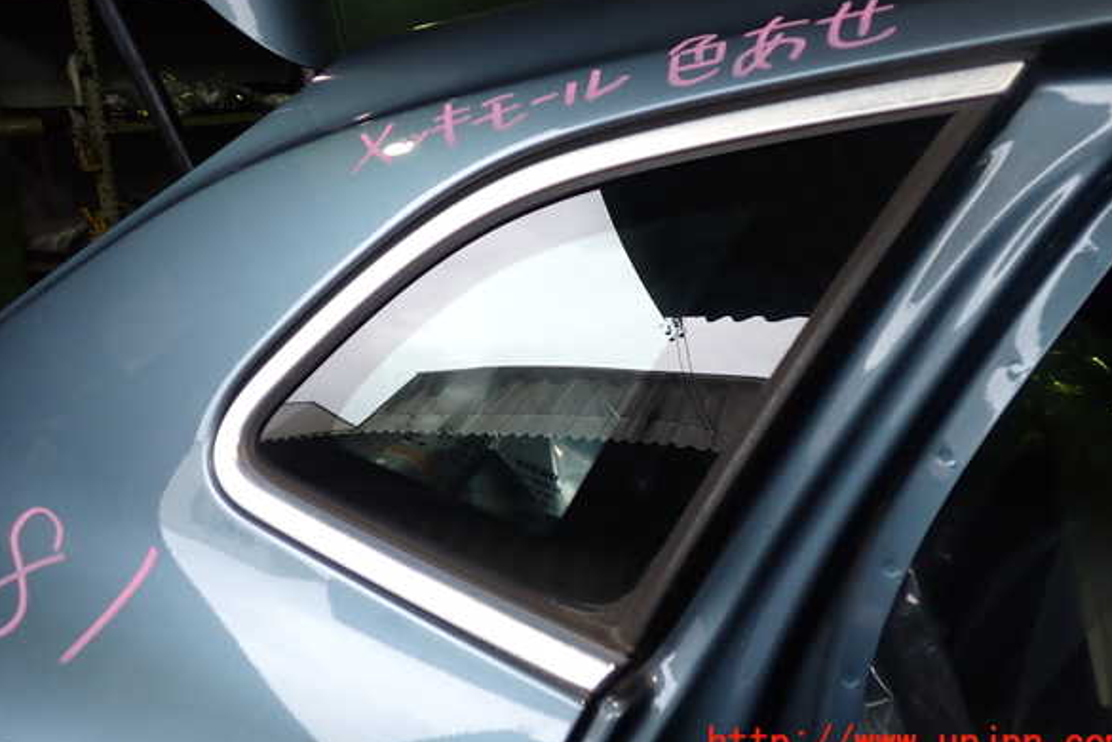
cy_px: 341
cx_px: 566
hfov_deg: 58.7
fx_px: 988
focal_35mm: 32
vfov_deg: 41.1
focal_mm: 5.4
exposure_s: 1/125
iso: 200
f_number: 2.3
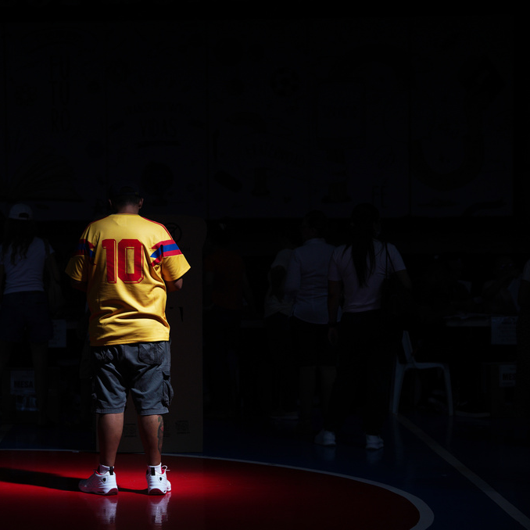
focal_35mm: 109
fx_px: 1888
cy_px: 265
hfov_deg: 15.9
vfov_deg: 16.0
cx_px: 134
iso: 320
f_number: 2.8
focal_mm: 85
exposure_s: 1/4000
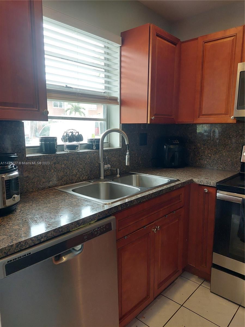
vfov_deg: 71.6
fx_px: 226
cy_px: 164
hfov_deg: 56.8
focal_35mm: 24
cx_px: 122
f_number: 1.8
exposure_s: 1/60
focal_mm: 5.23
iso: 160
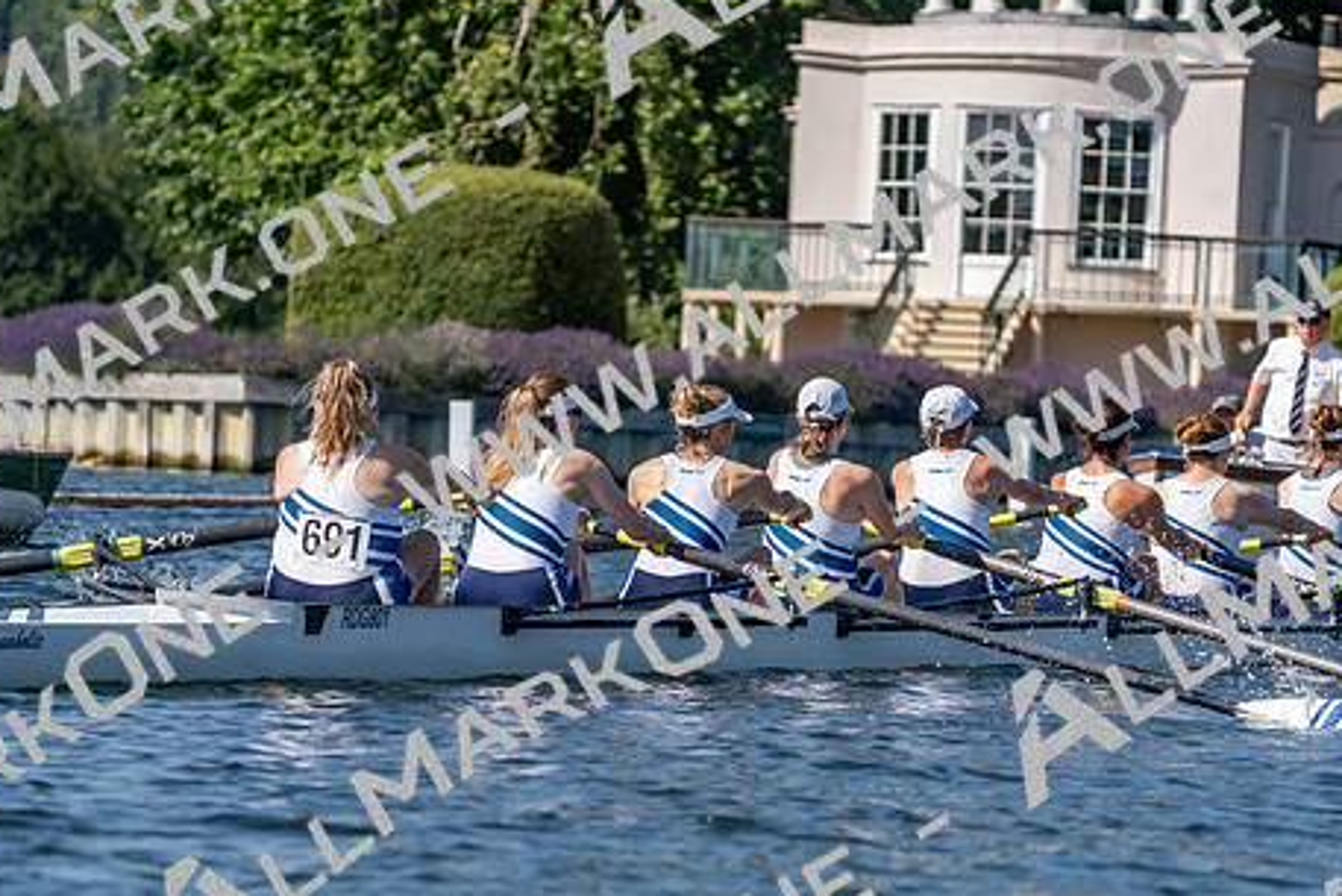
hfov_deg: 8.1
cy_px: 530
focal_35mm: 254
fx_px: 9471
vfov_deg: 5.4
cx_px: 761
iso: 200
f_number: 5.6
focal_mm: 200
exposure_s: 1/1600
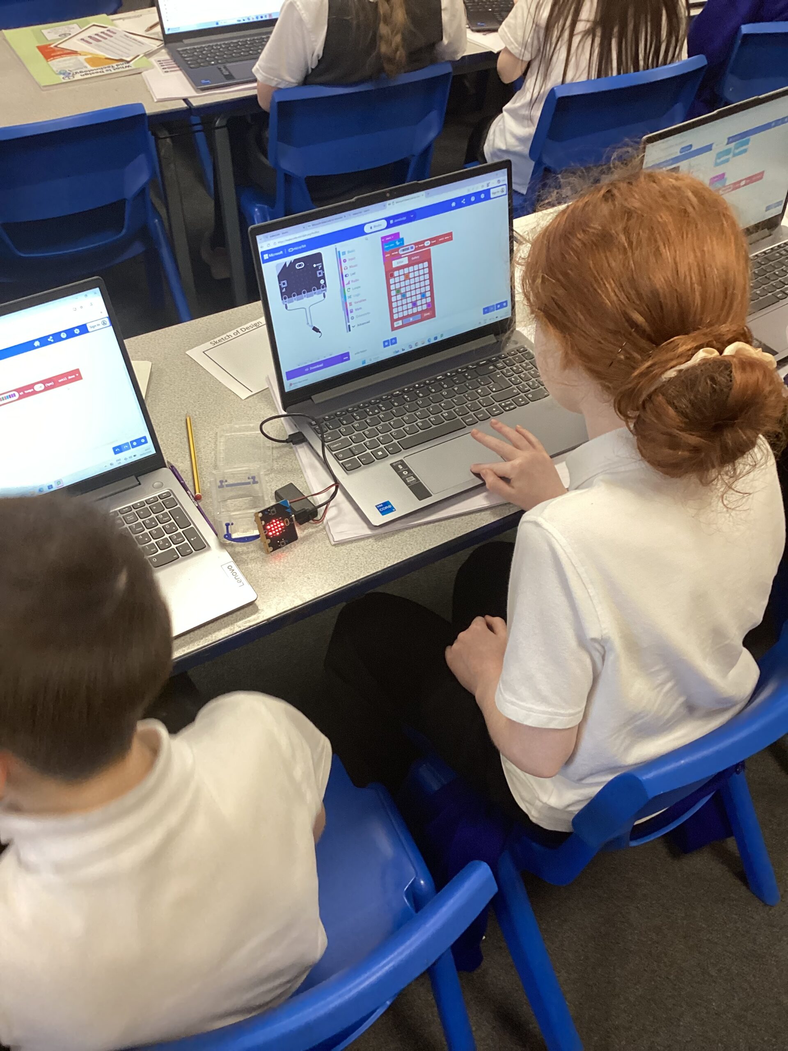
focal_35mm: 31
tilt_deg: -46.5
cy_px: 526
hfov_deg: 45.4
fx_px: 941
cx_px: 394
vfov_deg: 58.4
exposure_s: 1/50
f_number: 2.4
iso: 125
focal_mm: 3.3
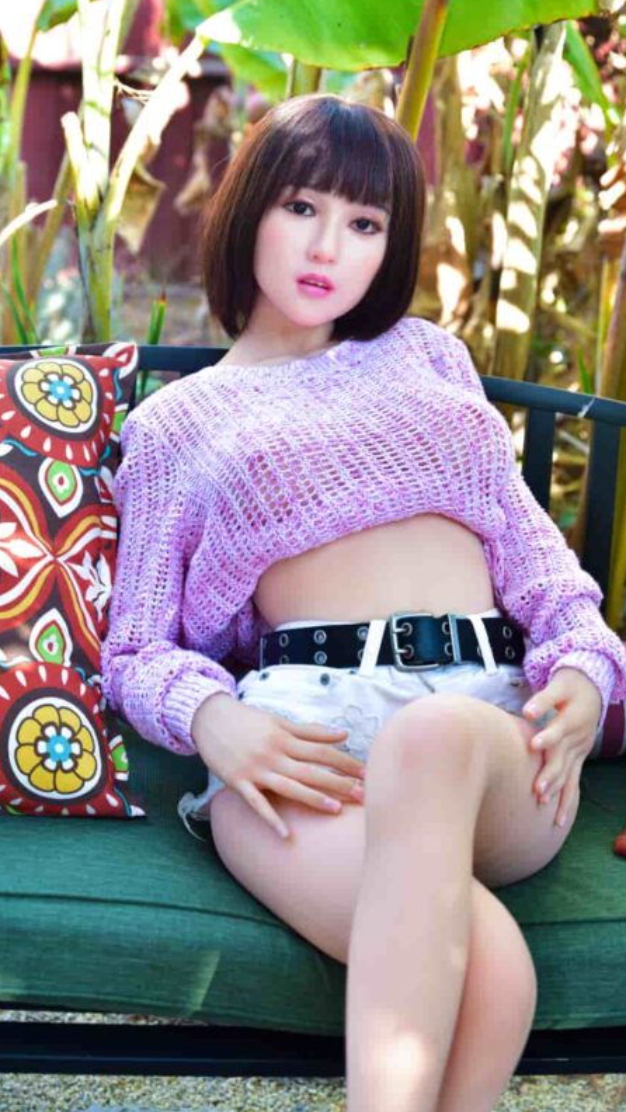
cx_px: 366
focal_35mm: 55
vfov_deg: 37.8
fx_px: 1622
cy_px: 552
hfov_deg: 21.8
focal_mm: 52
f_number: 3.2
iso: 400
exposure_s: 1/160
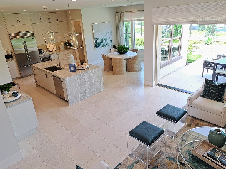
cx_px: 114
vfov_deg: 54.9
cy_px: 82
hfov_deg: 69.4
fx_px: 163
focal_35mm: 25
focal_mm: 5.23
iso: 50
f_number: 1.8
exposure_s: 1/60
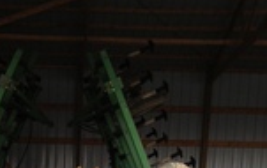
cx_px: 35
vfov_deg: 11.7
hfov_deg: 20.4
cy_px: 345
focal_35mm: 100
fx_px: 729
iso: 50
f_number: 2.4
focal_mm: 4.28
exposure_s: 1/40
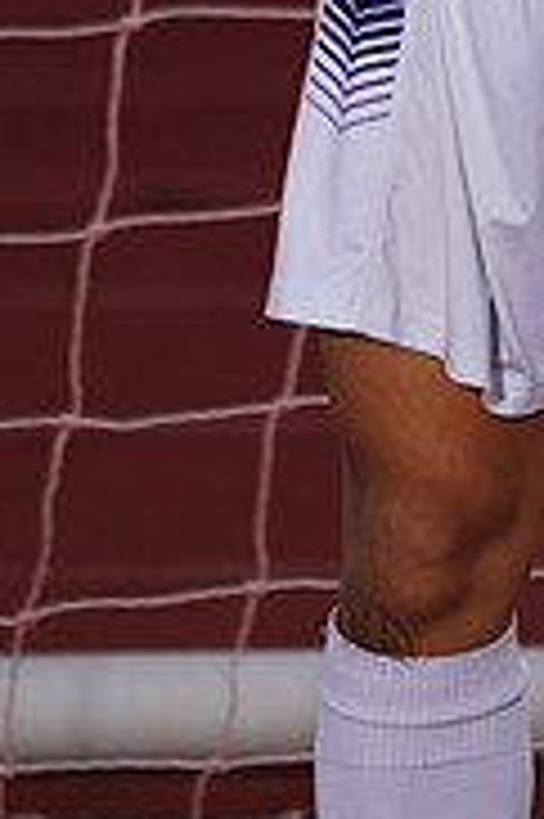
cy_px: -382
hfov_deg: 1.1
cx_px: 546
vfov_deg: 1.6
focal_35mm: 1276
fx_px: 28976
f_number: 5.6
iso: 320
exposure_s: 1/250
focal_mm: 400
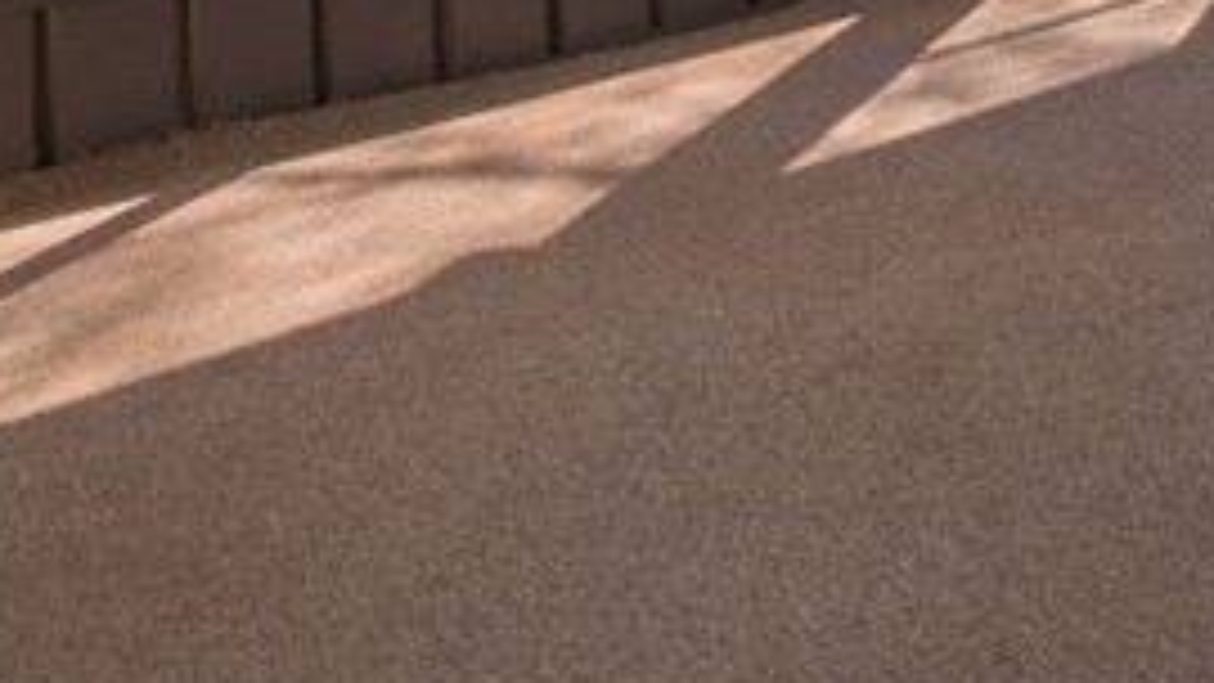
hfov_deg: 28.7
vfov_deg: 16.6
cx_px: 1594
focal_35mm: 59
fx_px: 1900
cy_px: -582
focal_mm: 14
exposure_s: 1/100
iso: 100
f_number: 9
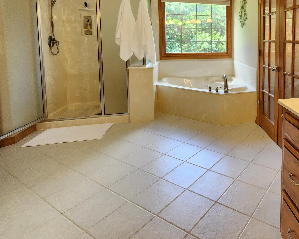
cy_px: 57
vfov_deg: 59.4
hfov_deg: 66.9
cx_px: 246
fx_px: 195
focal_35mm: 22
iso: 100
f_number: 2.2
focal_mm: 2.2
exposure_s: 1/60
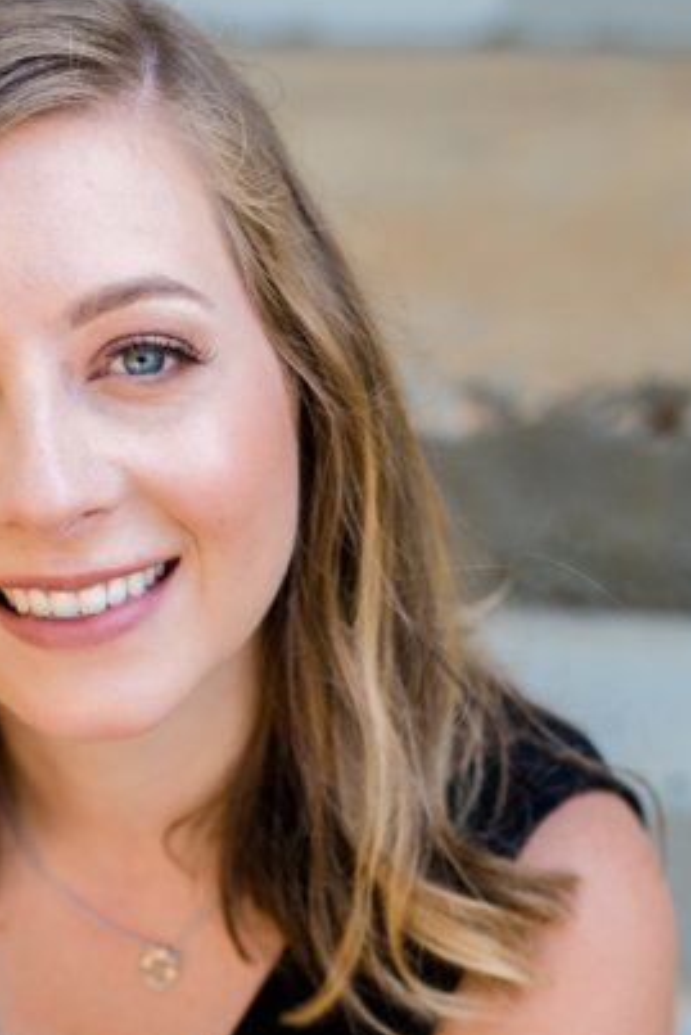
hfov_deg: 15.3
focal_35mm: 89
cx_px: 236
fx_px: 2560
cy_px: 868
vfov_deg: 22.5
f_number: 2.5
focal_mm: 35
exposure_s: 1/1000
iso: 320
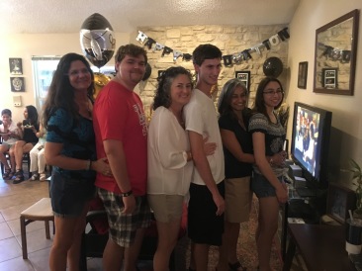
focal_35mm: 29
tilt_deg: -9.8
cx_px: 181
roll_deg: +0.7
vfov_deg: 48.2
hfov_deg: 61.7
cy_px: 136
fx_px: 303
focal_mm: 4.15
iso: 500
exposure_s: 1/15
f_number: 2.2
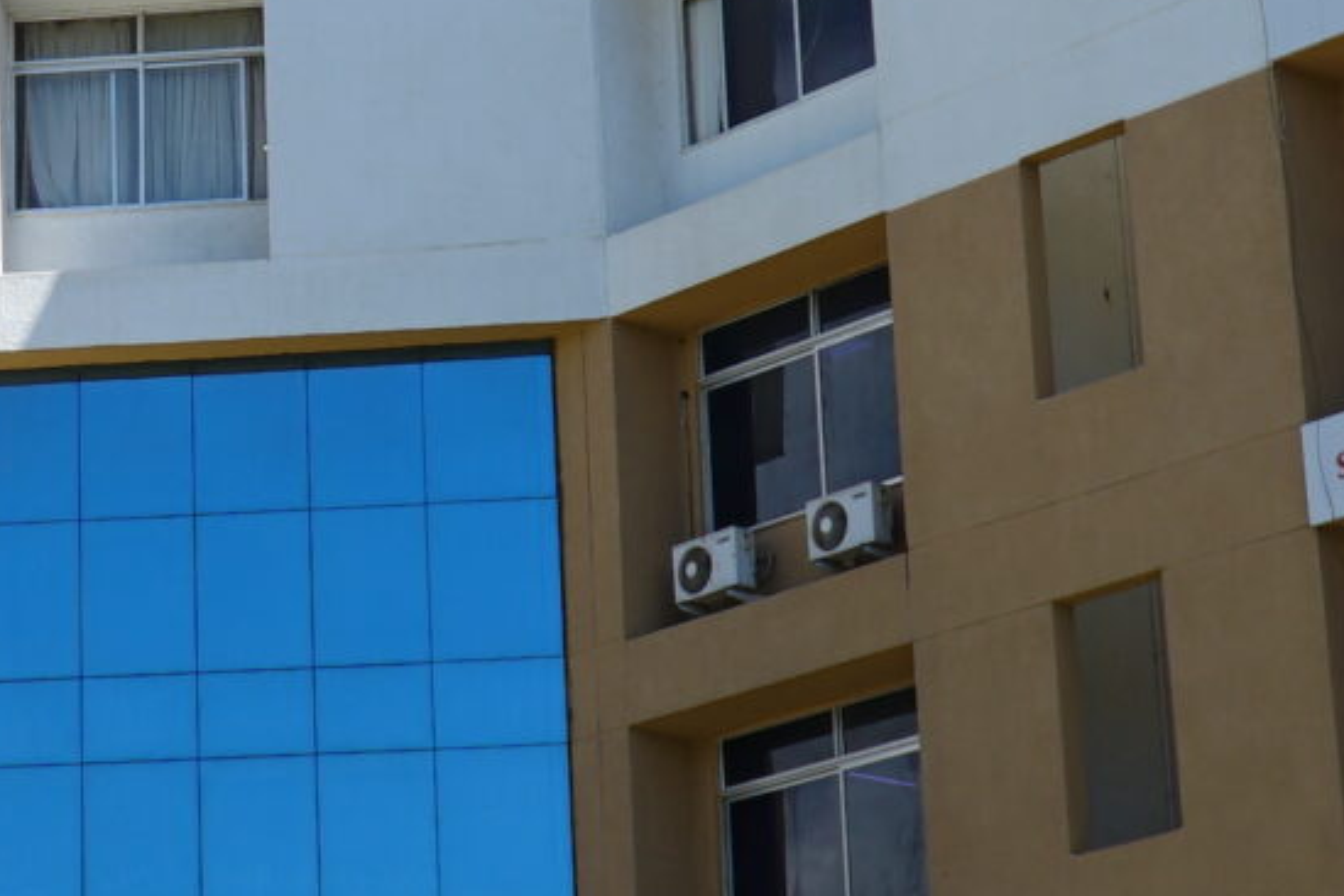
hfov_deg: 16.0
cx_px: 51
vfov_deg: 10.8
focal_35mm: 126
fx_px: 4704
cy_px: 192
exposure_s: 1/250
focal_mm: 18
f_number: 4.5
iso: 50
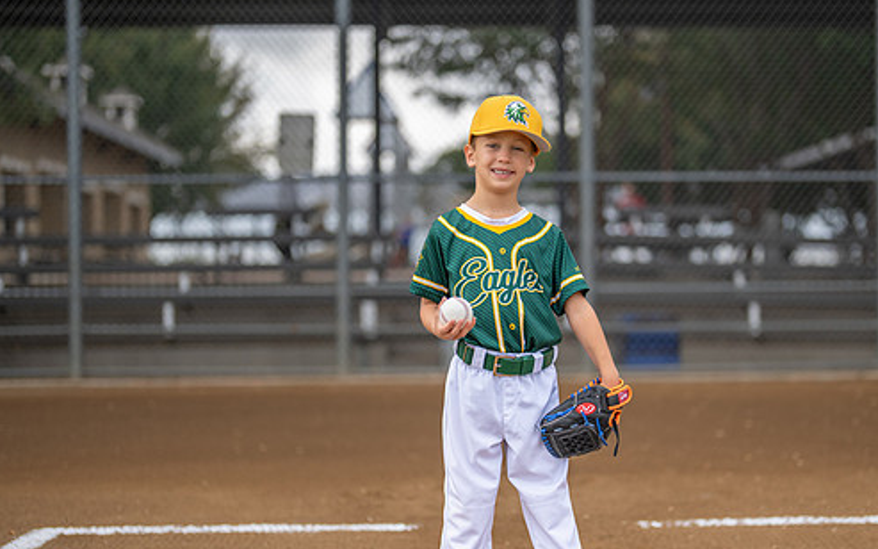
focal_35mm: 70
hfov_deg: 29.3
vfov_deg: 18.6
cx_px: 519
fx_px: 1675
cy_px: 315
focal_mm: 50
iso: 200
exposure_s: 1/3200
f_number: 1.2
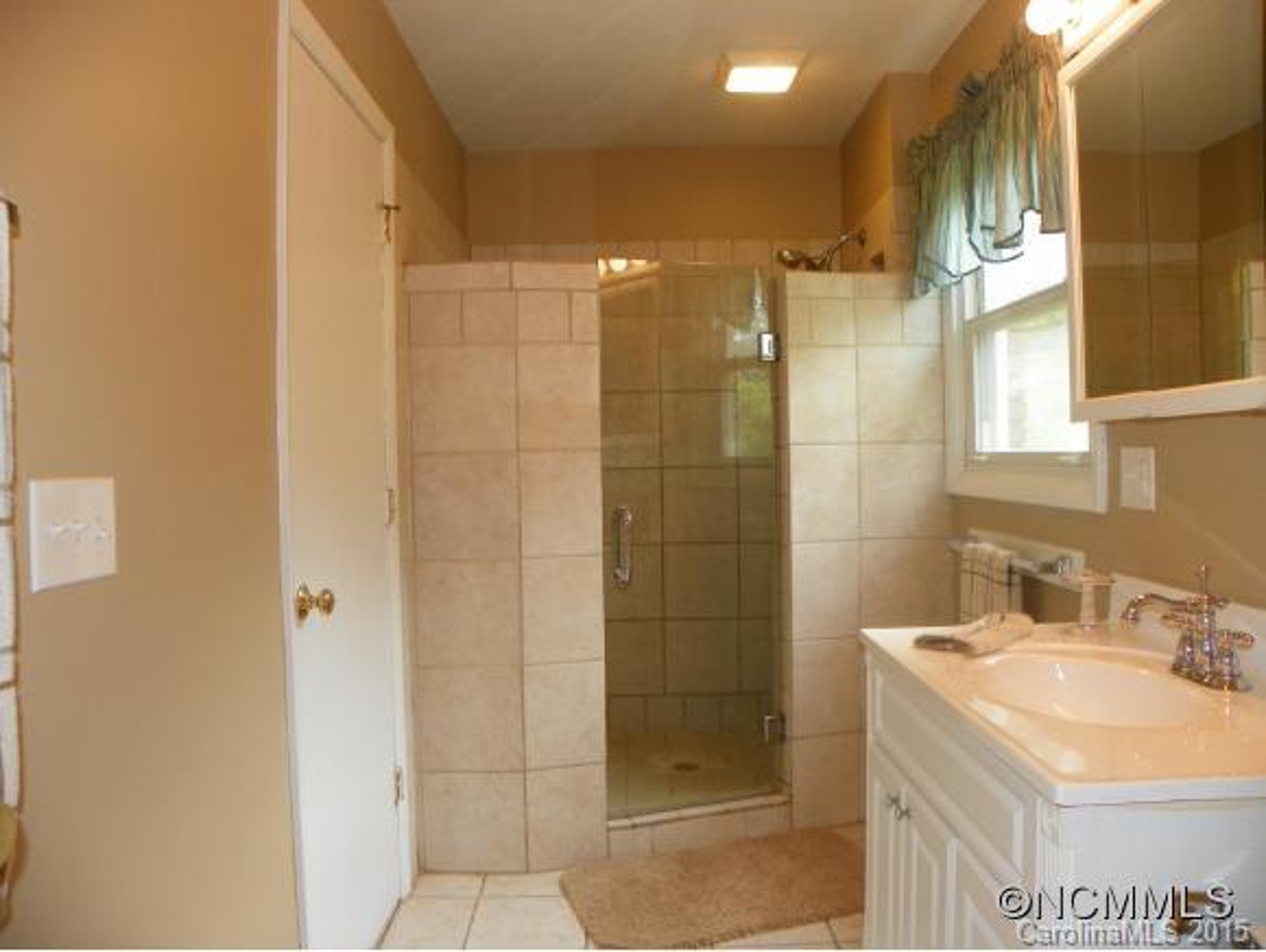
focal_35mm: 26
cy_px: 476
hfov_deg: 67.3
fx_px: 952
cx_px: 633
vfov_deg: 53.1
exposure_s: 1/30
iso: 80
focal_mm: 4.6
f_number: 2.8
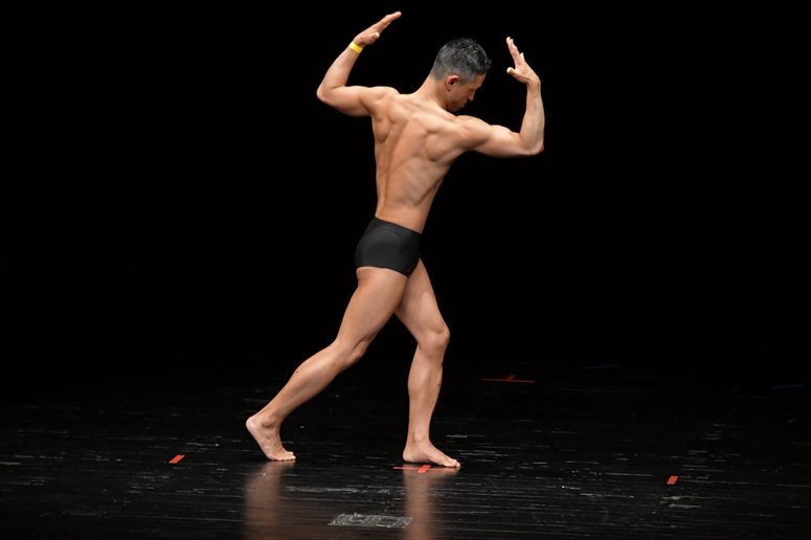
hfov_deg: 7.2
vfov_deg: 4.8
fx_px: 6417
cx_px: 406
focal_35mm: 285
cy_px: 270
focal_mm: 190
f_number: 5.6
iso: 3200
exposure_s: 1/400
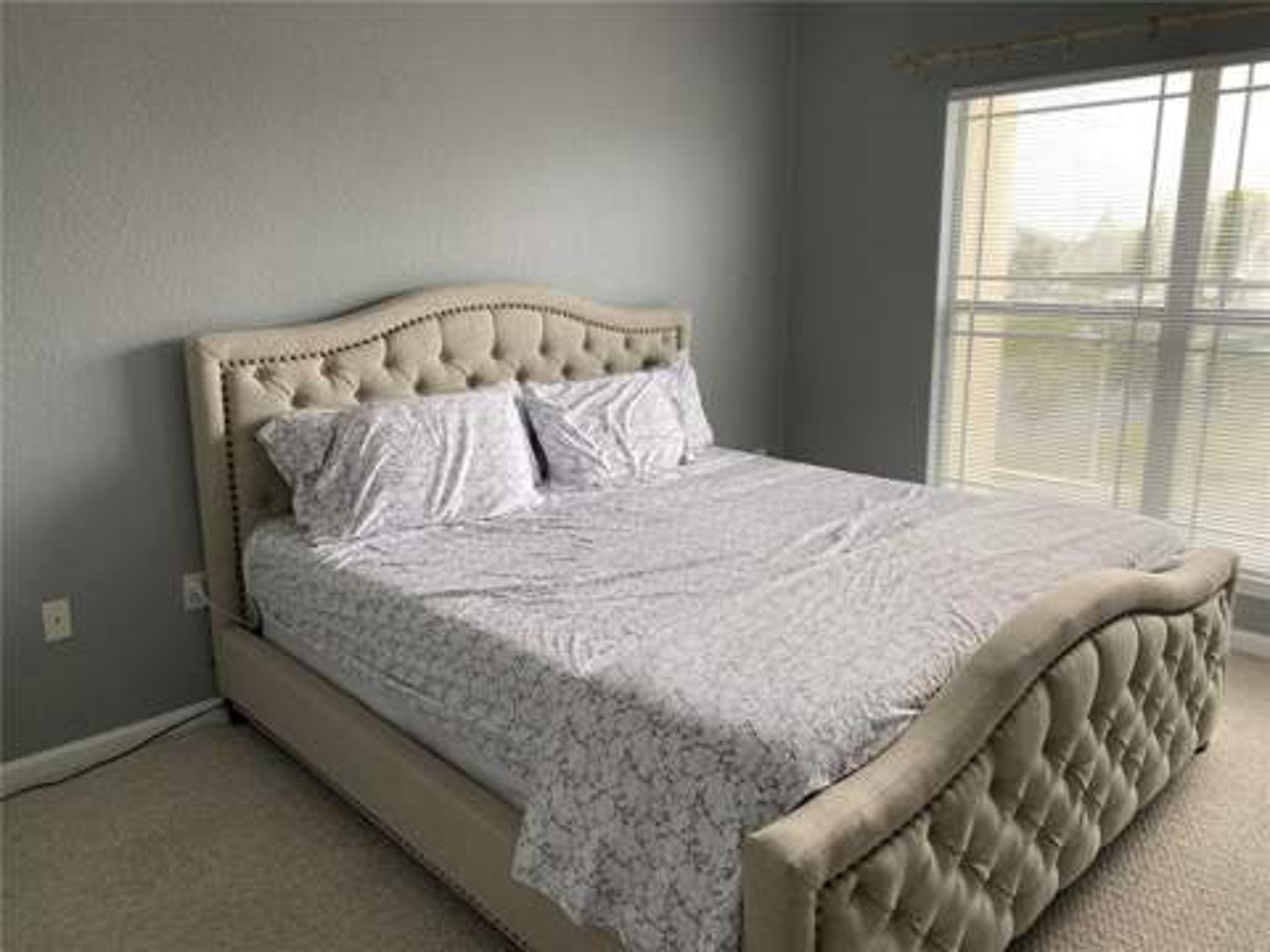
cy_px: 476
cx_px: 635
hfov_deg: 67.3
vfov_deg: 53.1
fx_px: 954
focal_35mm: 26
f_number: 1.8
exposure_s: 1/122
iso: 80
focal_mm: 4.25
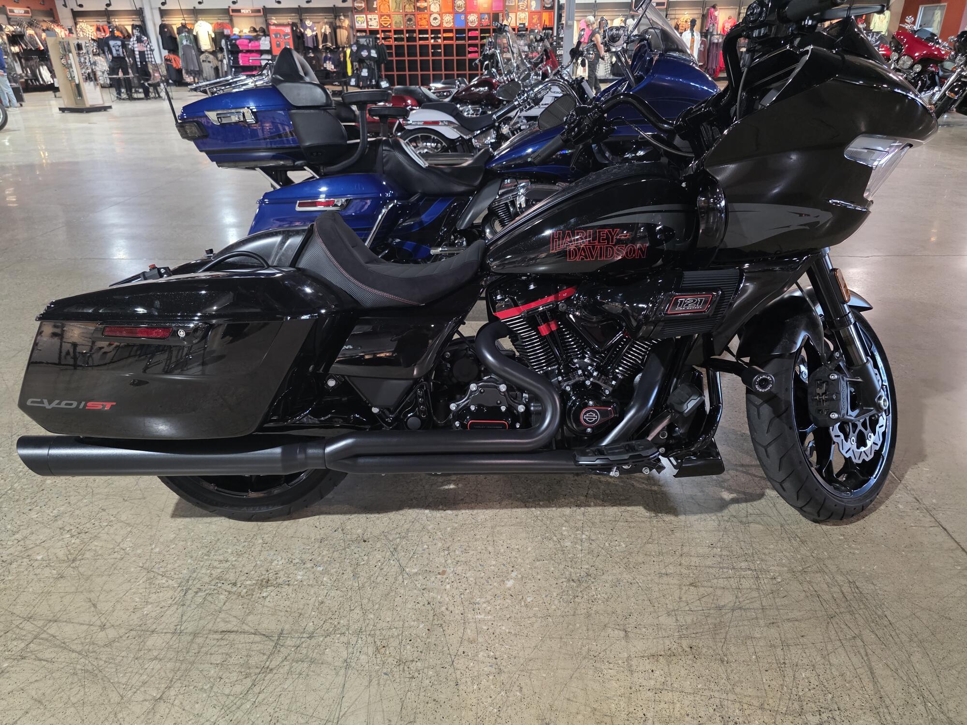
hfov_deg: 73.9
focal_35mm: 23
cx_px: 484
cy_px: 362
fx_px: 643
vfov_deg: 58.9
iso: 800
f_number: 1.7
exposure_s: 1/120
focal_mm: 6.3
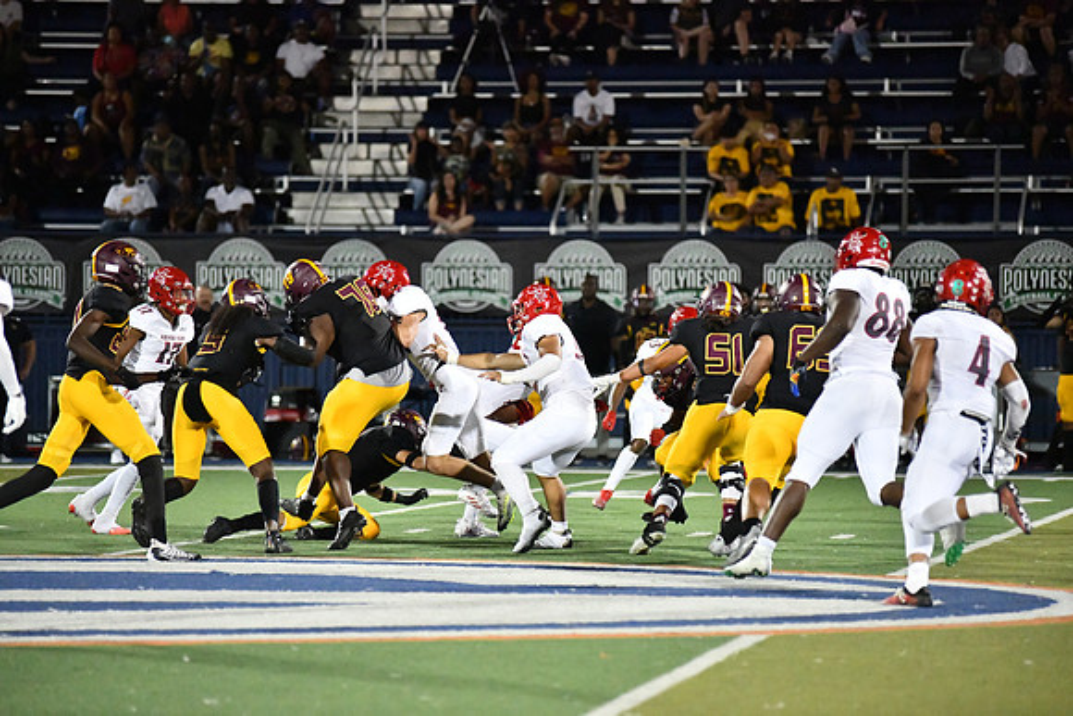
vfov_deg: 7.6
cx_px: 536
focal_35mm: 180
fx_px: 5366
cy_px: 358
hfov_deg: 11.4
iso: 16000
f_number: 2.8
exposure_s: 1/3200
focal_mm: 180
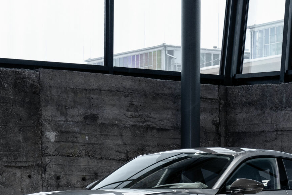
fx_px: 1208
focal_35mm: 149
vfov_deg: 9.1
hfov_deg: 13.4
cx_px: 358
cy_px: 202
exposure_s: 1/10
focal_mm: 45
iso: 320
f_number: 5.6
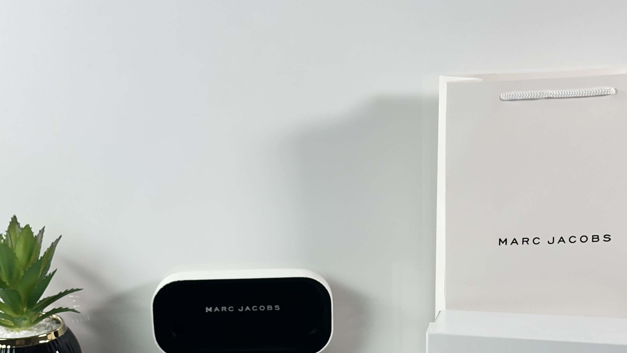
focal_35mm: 70
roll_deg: +1.6
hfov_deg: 30.2
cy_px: 348
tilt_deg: -20.6
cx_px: 314
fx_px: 1164
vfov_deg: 16.9
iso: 64
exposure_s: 1/100
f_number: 1.78
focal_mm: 6.86
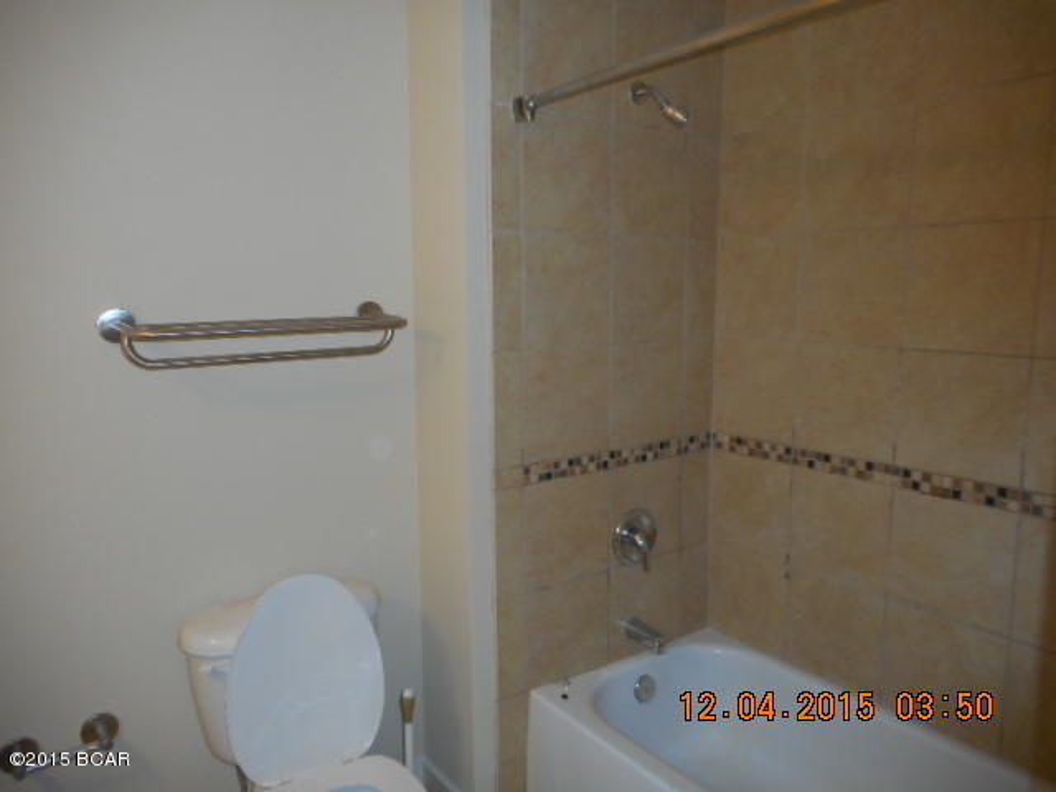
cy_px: 396
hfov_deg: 69.4
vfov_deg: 54.9
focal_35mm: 25
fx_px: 763
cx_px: 528
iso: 200
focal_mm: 4.5
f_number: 3.7
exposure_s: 1/25
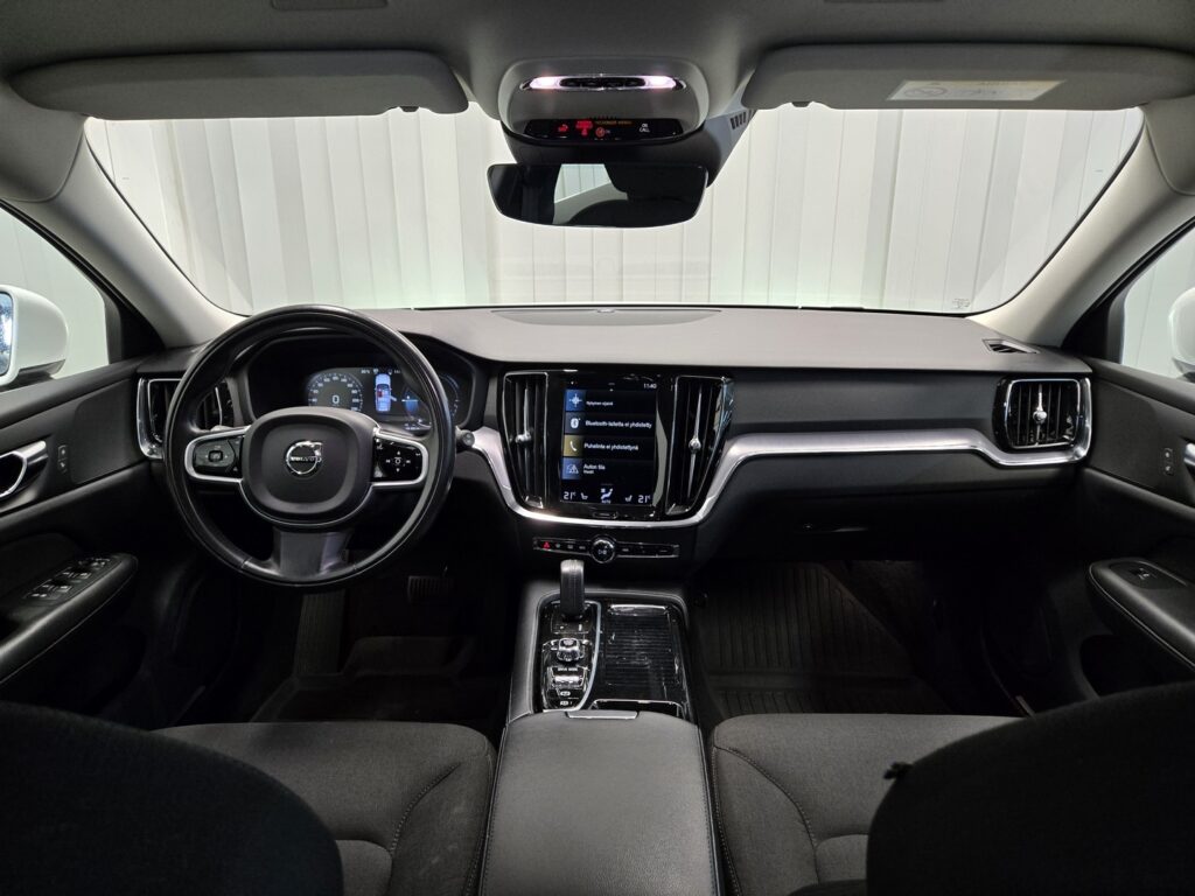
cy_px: 448
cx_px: 598
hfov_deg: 73.9
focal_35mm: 23
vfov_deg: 58.9
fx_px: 794
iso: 200
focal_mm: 5.4
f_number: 1.8
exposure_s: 1/63
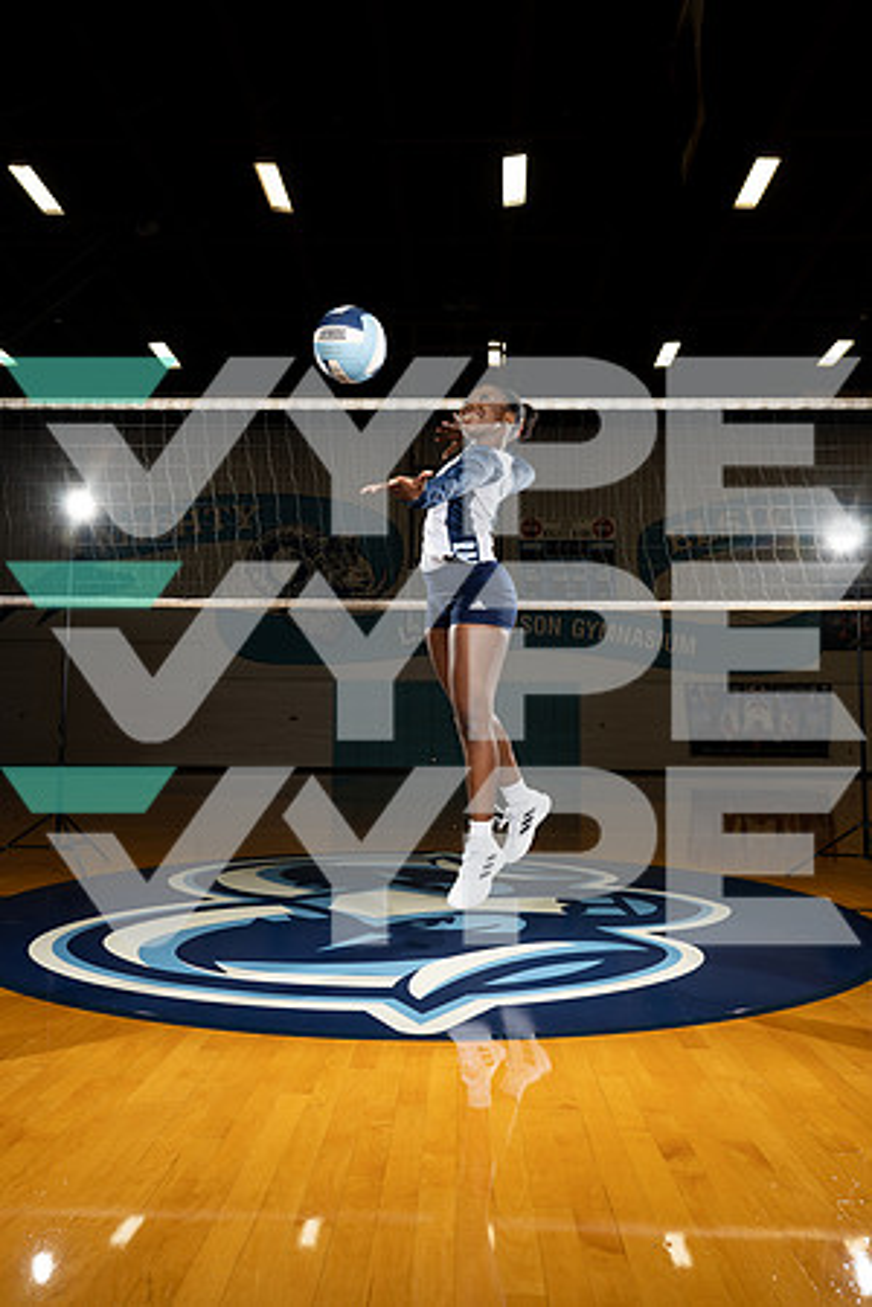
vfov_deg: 69.4
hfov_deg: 49.6
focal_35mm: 26
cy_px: 654
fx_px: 945
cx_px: 436
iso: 250
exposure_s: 1/250
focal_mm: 26
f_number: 6.3
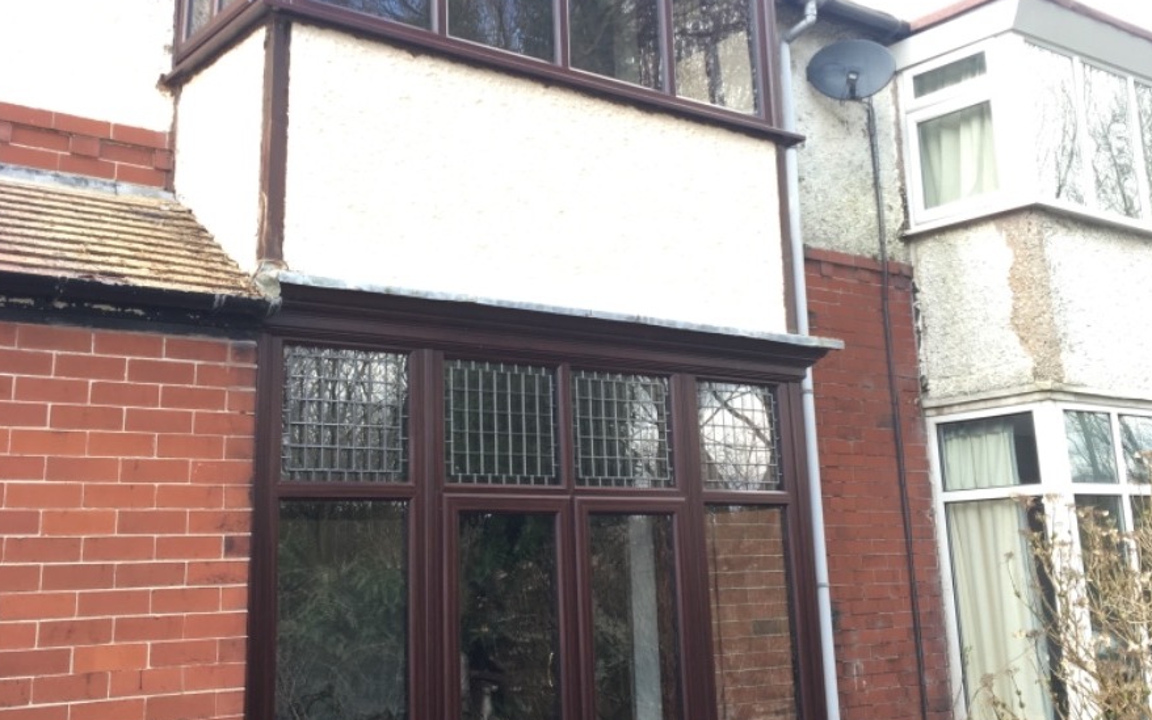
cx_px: 576
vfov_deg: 30.3
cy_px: 244
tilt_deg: +15.8
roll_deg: +1.7
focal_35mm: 42
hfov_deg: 47.2
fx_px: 1319
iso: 32
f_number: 2.2
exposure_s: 1/100
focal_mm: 4.15
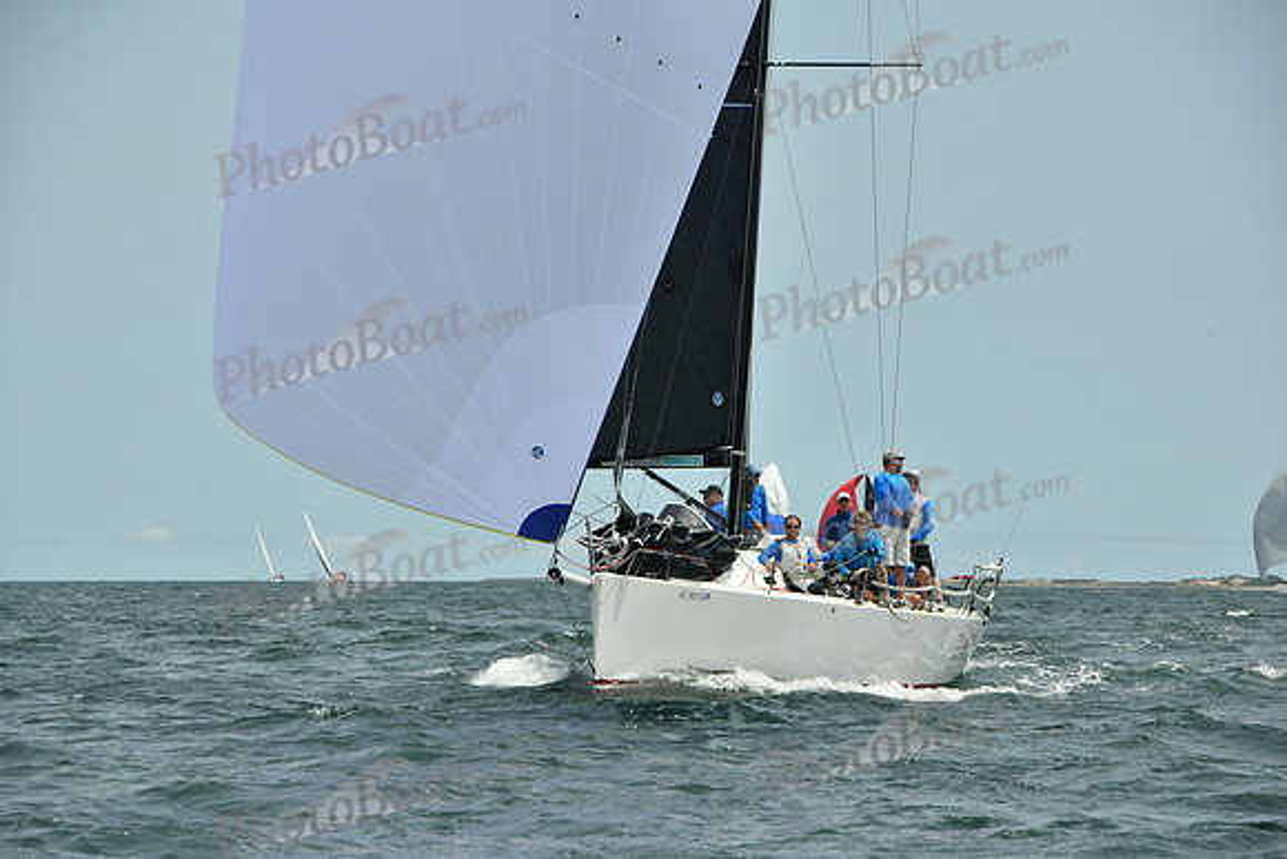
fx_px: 7151
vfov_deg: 6.9
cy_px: 430
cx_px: 644
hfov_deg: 10.3
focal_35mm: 200
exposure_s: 1/1250
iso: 320
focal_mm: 200
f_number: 10
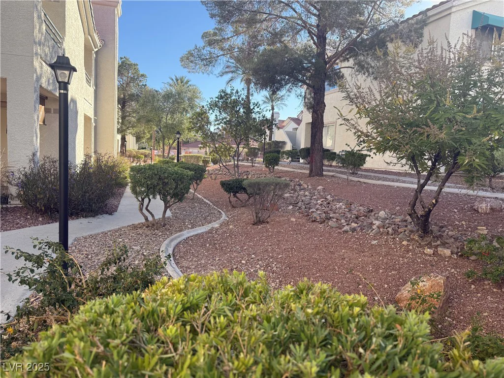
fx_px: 349
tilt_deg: -8.0
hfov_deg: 71.6
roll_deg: -0.4
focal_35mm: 24
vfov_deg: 56.8
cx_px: 252
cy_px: 189
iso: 100
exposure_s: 1/1653
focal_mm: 6.76
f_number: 1.78
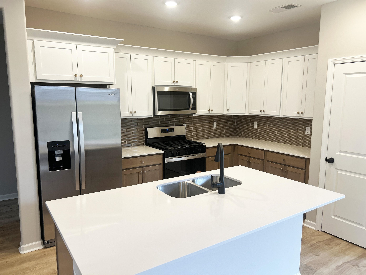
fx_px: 275
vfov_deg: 53.1
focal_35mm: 26
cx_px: 183
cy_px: 138
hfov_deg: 67.3
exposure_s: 1/120
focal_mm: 5.7
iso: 80
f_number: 1.5
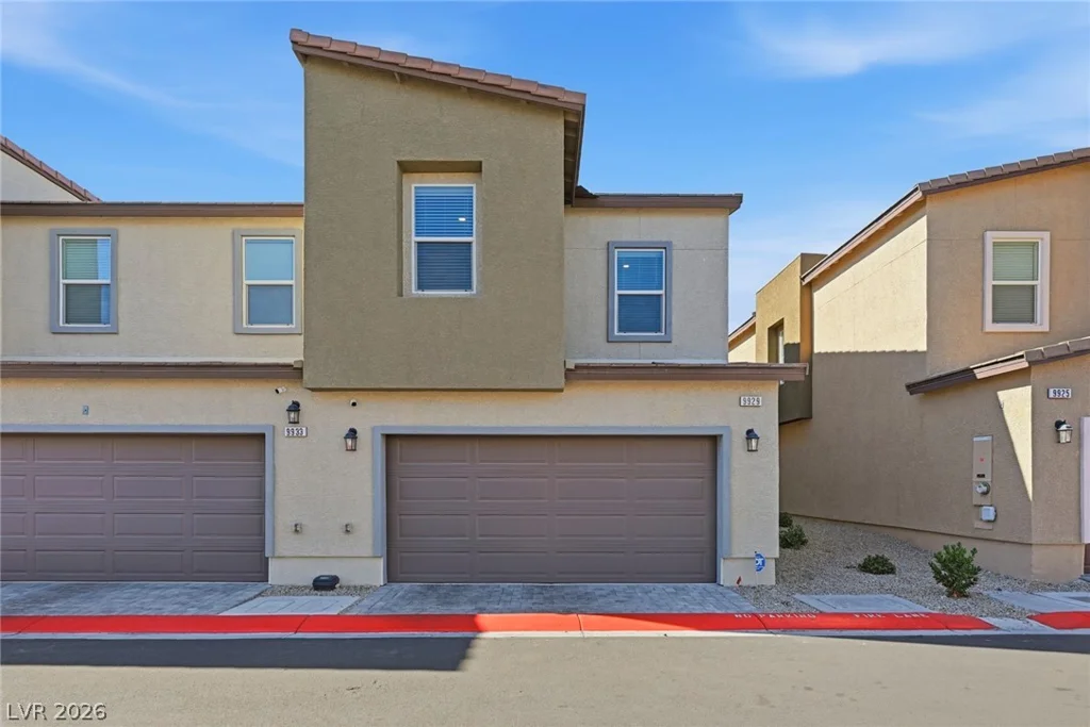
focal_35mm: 18
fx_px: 530
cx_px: 545
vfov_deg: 68.9
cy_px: 364
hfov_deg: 91.6
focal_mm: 17.5
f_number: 10
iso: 64
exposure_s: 1/160
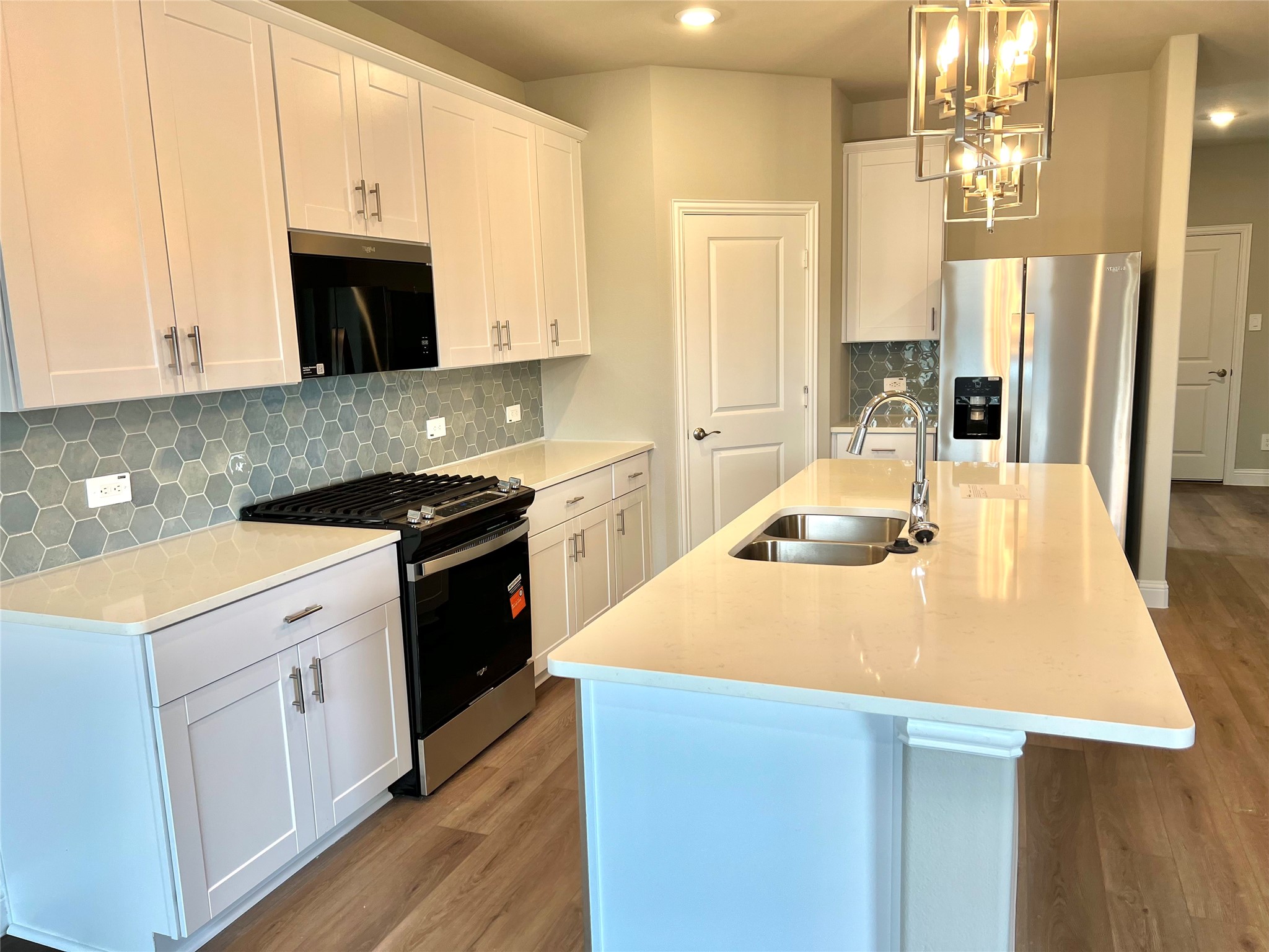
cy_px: 476
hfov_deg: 67.3
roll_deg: +1.5
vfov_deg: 53.1
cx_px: 634
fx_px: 953
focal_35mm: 26
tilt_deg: -9.0
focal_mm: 5.7
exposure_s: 1/120
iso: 80
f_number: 1.5
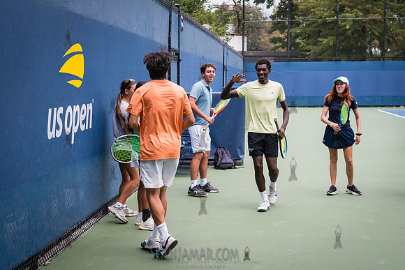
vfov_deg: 20.3
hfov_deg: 30.0
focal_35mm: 67
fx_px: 753
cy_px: 184
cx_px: 156
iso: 400
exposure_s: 1/640
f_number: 4.5
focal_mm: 42
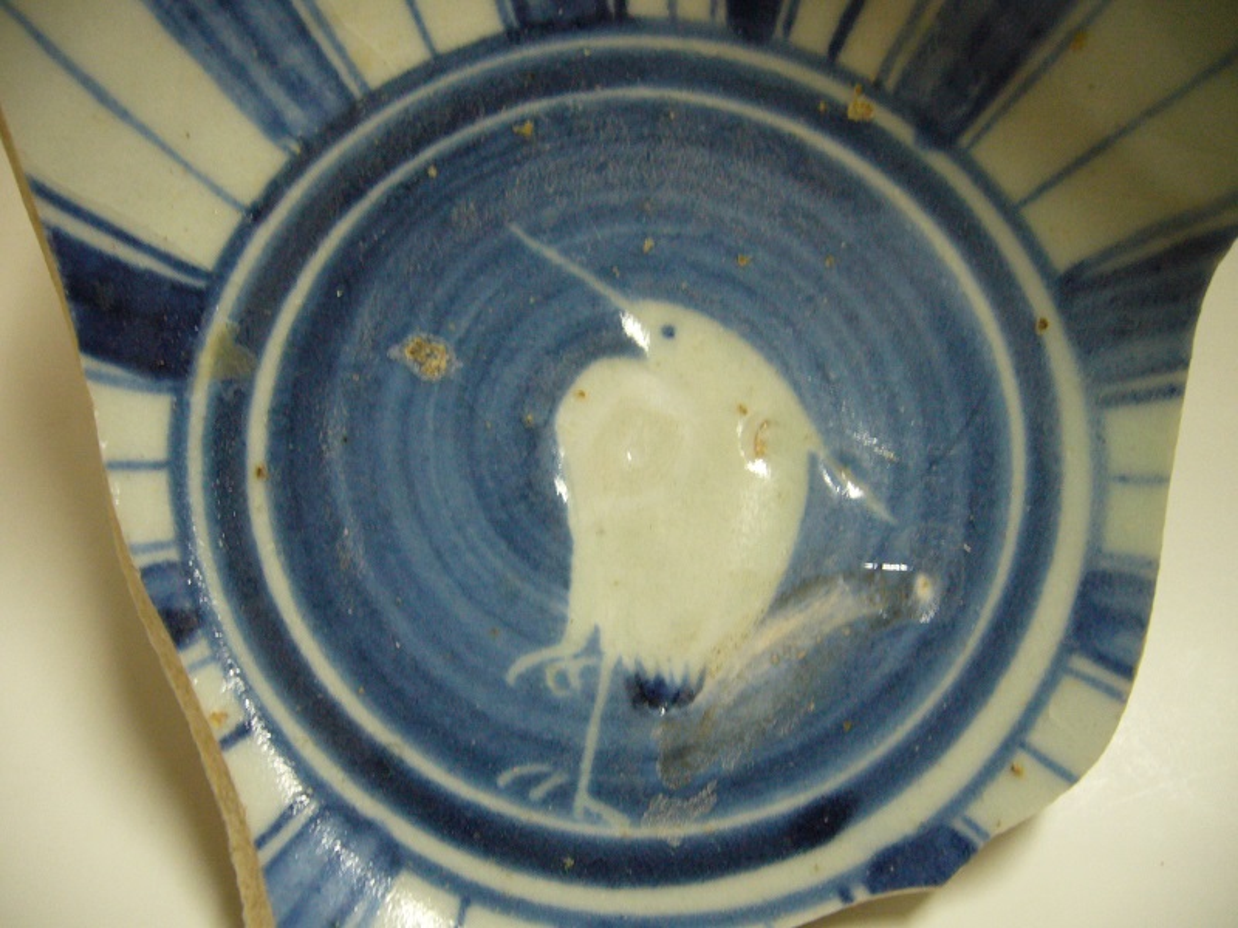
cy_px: 464
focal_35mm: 35
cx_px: 619
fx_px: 1252
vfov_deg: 40.7
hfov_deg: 52.6
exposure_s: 1/8
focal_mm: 5.8
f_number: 2.8
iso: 200
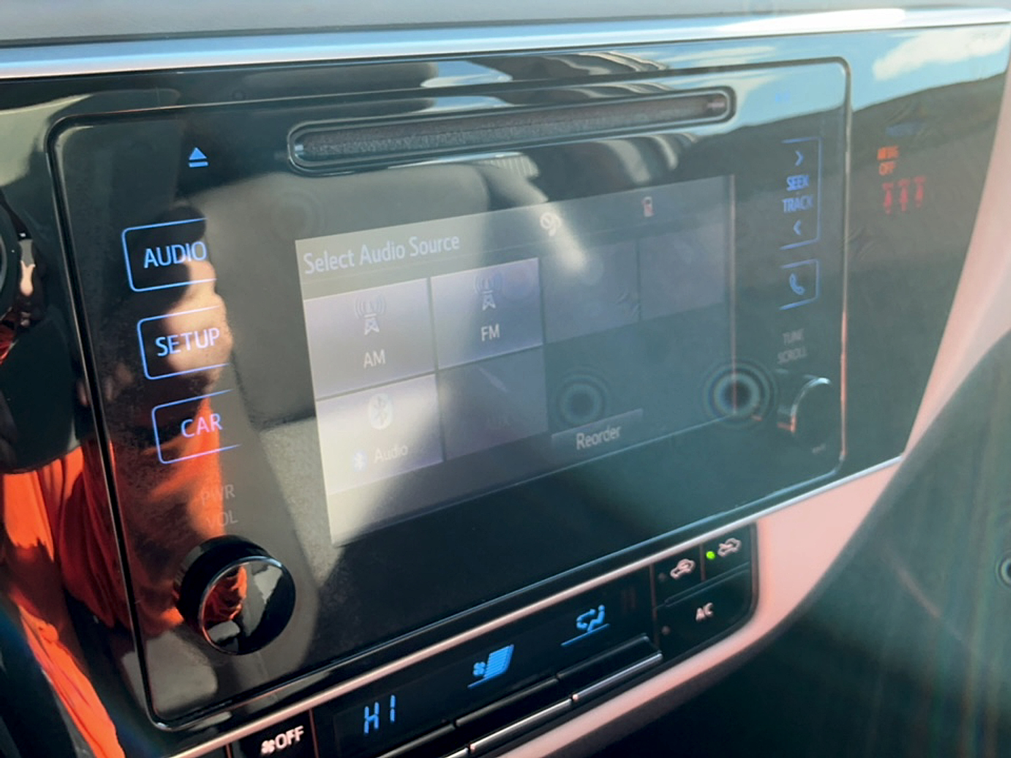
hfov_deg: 60.0
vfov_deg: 46.8
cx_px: 506
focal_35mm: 30
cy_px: 379
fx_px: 876
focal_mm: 3
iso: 25
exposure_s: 1/60
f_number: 1.8
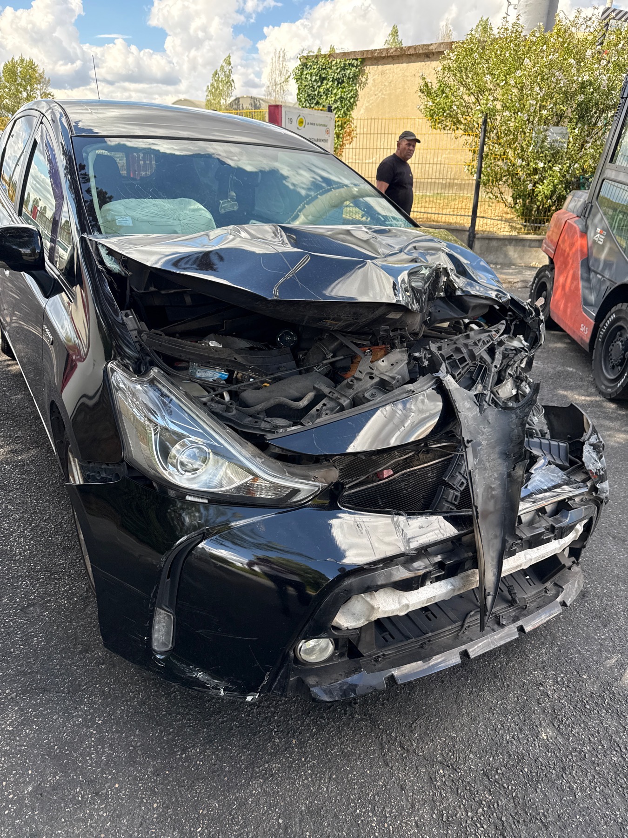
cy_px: 419
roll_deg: -1.9
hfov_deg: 56.8
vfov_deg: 71.6
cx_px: 314
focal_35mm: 24
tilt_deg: -21.3
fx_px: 581
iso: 80
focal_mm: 6.76
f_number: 1.78
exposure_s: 1/822
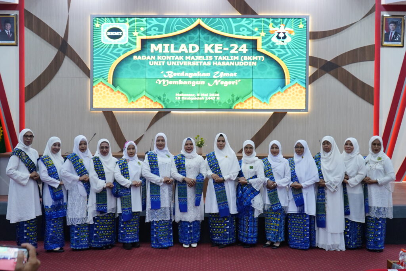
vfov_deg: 31.9
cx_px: 203
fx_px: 474
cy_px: 136
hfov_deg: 46.4
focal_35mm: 42
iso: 2000
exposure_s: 1/100
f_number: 3.5
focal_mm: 28
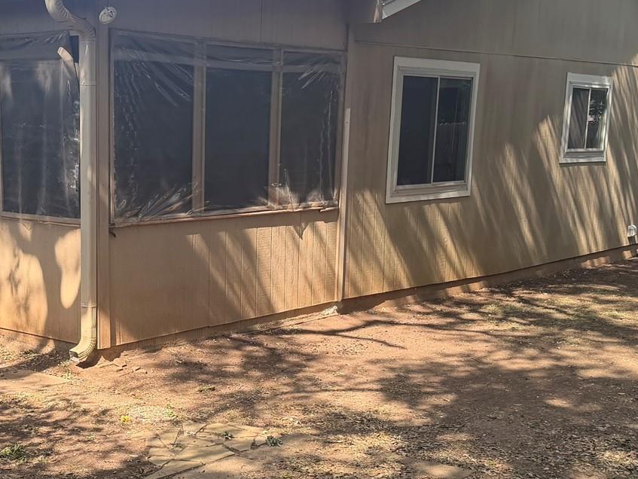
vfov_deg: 25.0
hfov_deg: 33.0
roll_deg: -0.7
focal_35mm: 58
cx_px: 217
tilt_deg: -12.0
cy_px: 343
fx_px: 1069
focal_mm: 6.76
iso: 100
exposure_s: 1/1211
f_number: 1.78
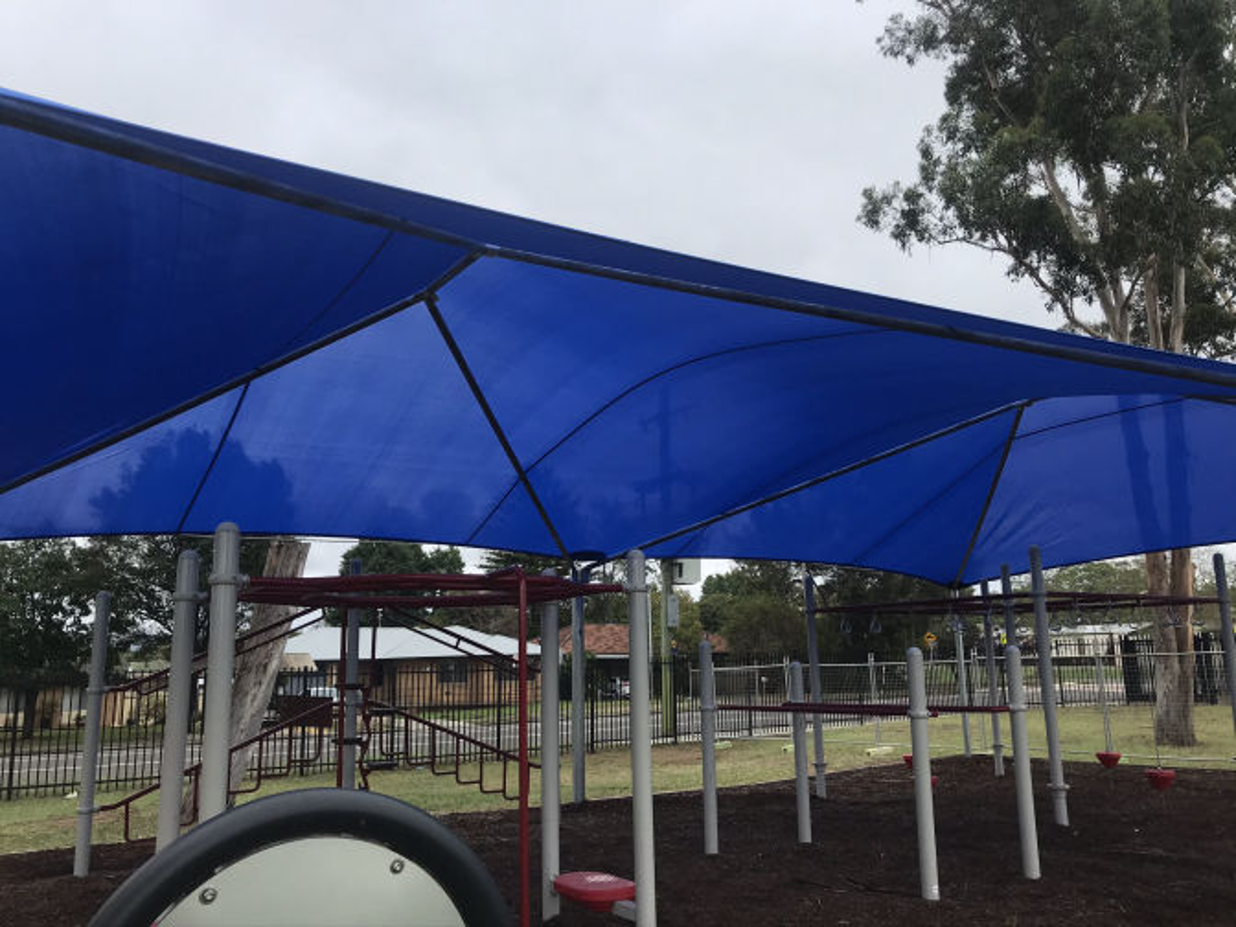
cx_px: 618
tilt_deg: +10.6
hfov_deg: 63.4
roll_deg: +1.4
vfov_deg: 49.7
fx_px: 1000
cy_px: 464
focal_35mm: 28
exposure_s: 1/725
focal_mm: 3.99
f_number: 1.8
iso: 20
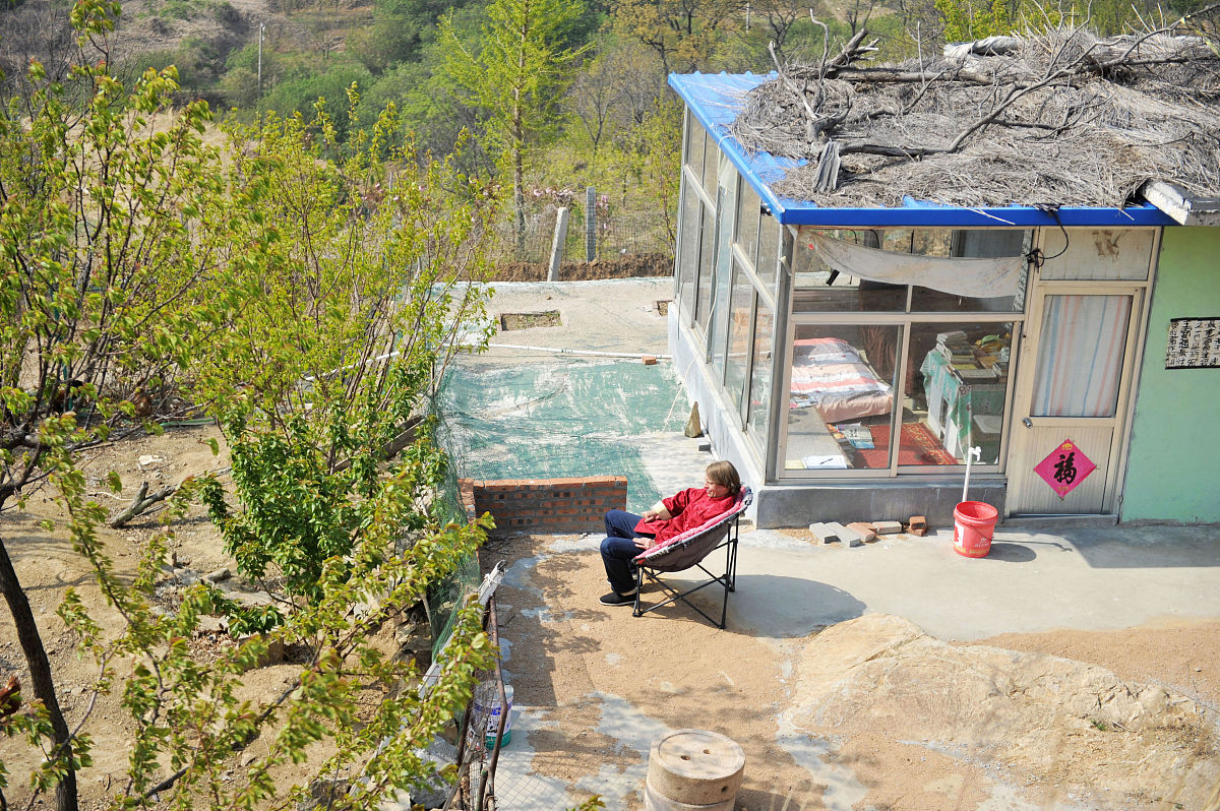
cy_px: 406
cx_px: 610
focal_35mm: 60
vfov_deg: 22.6
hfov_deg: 33.4
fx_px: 2032
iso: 220
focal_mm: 60
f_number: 3.2
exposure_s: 1/2500
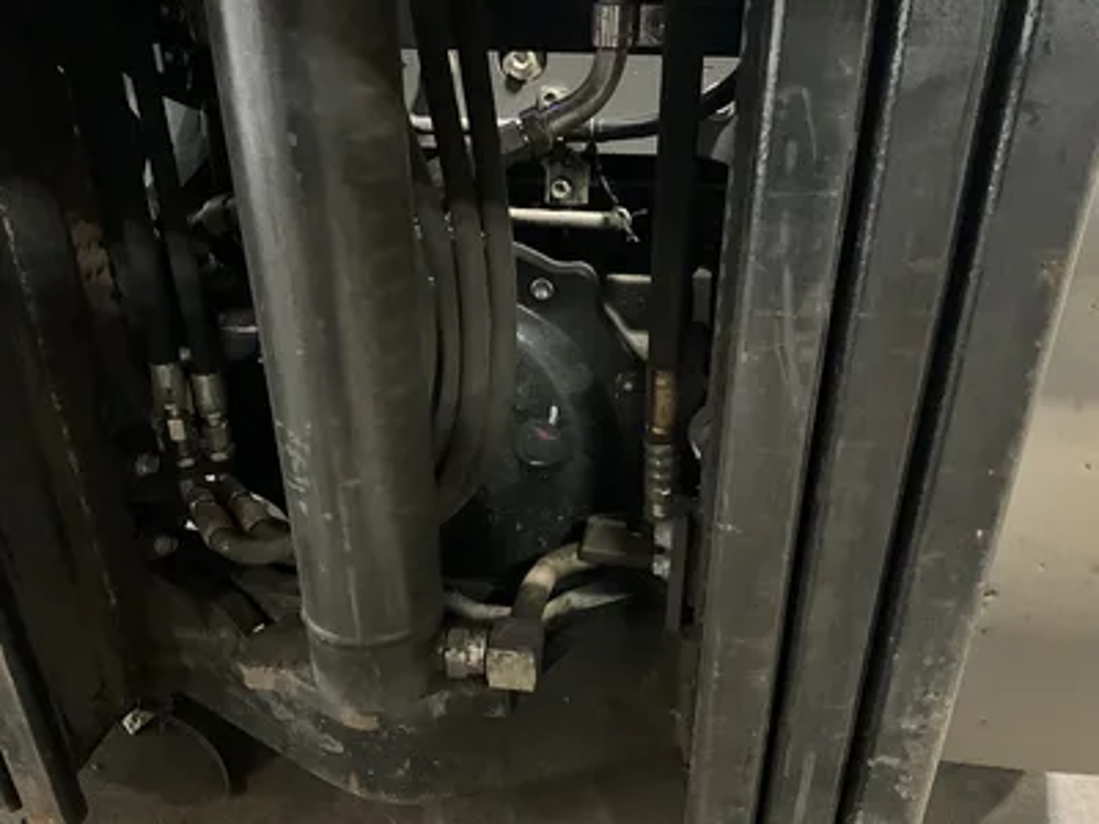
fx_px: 921
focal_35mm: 29
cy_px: 412
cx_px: 550
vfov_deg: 48.2
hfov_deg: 61.7
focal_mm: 3
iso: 800
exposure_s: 1/15
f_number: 1.8
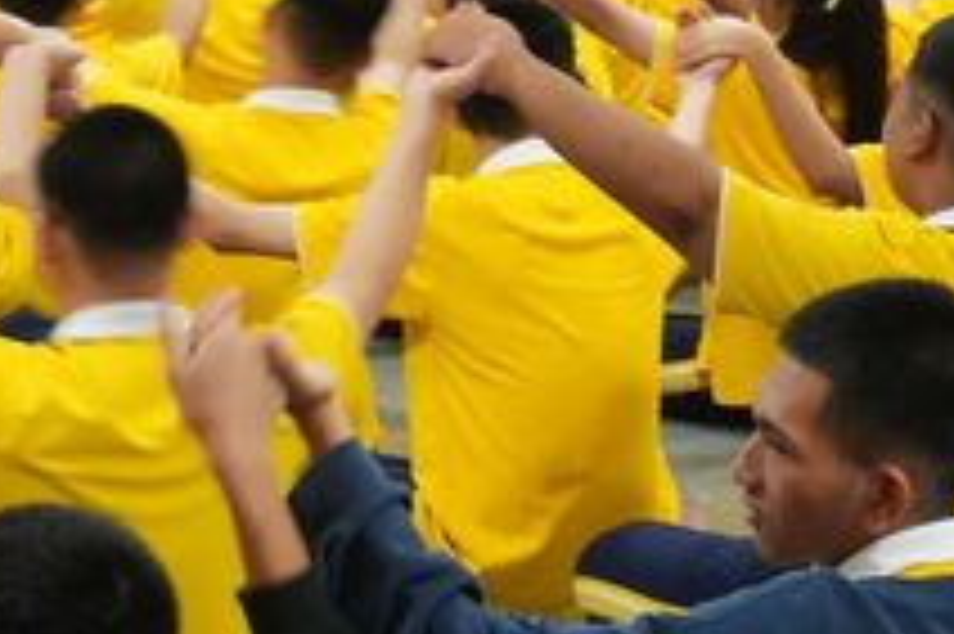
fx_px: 4051
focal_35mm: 153
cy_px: 130
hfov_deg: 13.1
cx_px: -194
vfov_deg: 8.9
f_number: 5.6
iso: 500
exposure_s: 1/6
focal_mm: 36
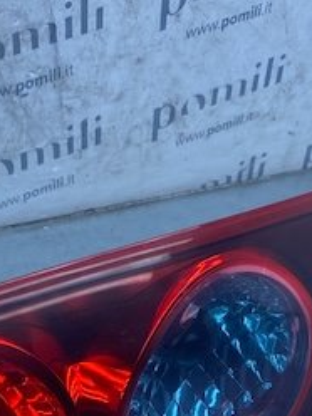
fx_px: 805
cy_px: 470
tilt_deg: -50.1
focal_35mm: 67
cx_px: 44
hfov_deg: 21.5
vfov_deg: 26.4
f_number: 1.8
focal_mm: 4.25
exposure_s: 1/852
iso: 32
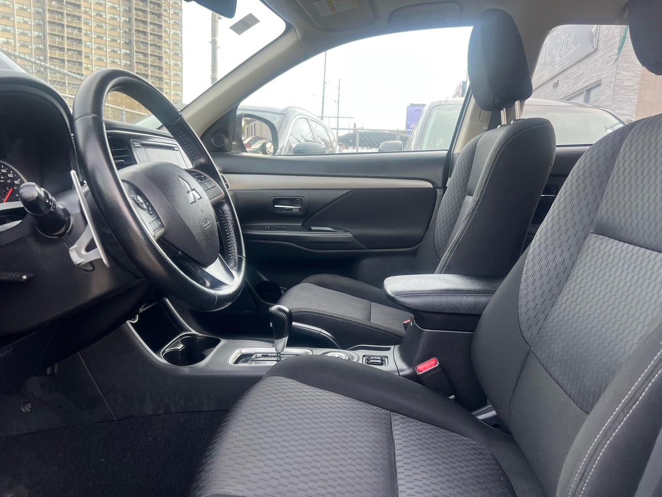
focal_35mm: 26
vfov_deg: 53.1
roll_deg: -1.6
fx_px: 497
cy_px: 248
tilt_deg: -7.7
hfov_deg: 67.3
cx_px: 331
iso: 40
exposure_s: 1/121
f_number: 1.5
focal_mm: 5.7
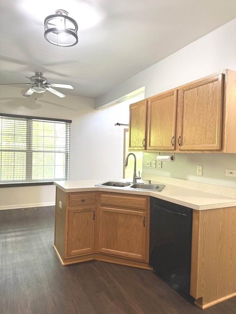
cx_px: 118
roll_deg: -1.5
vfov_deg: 71.6
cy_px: 157
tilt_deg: -0.3
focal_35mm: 24
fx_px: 218
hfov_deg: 56.8
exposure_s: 1/60
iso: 250
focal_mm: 6.76
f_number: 1.78
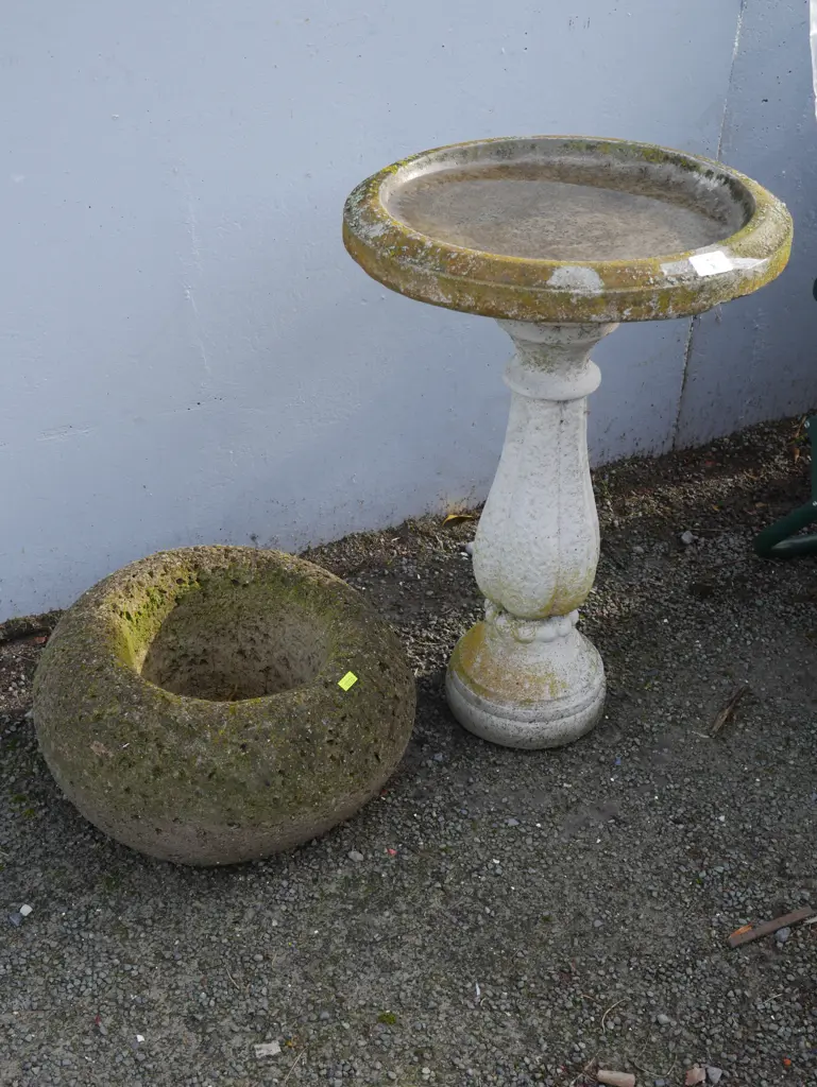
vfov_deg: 46.8
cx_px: 408
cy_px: 544
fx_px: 1258
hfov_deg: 36.0
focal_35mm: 40
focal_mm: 20
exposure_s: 1/125
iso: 200
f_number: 5.6
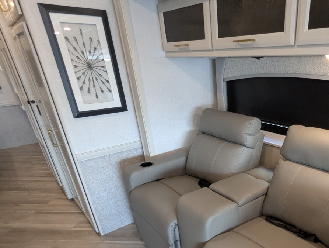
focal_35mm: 25
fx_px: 238
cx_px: 240
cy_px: 187
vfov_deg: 52.5
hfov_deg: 65.7
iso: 436
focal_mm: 2.35
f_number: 2.2
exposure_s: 1/116
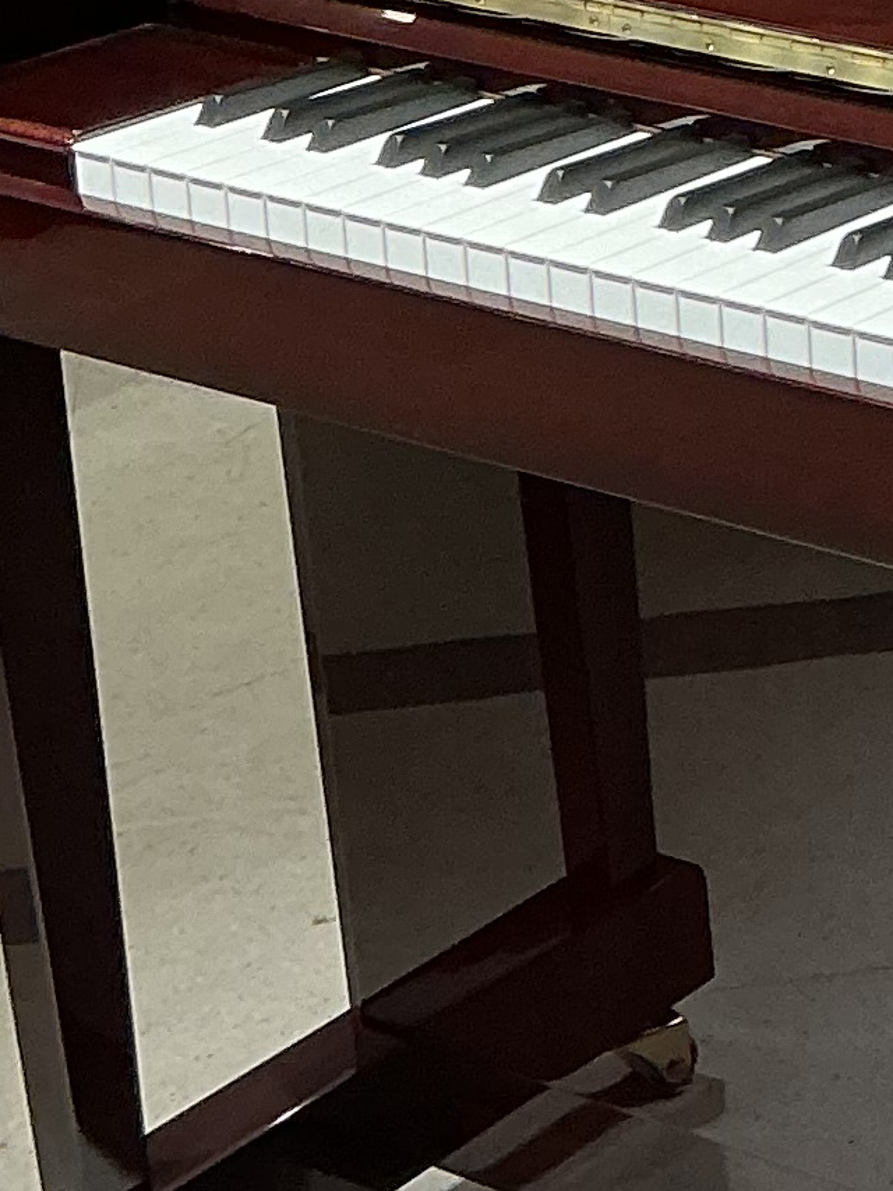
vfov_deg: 14.2
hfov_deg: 10.2
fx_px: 4711
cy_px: 96
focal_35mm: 137
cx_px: 1602
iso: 50
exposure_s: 1/60
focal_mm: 3
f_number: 1.8
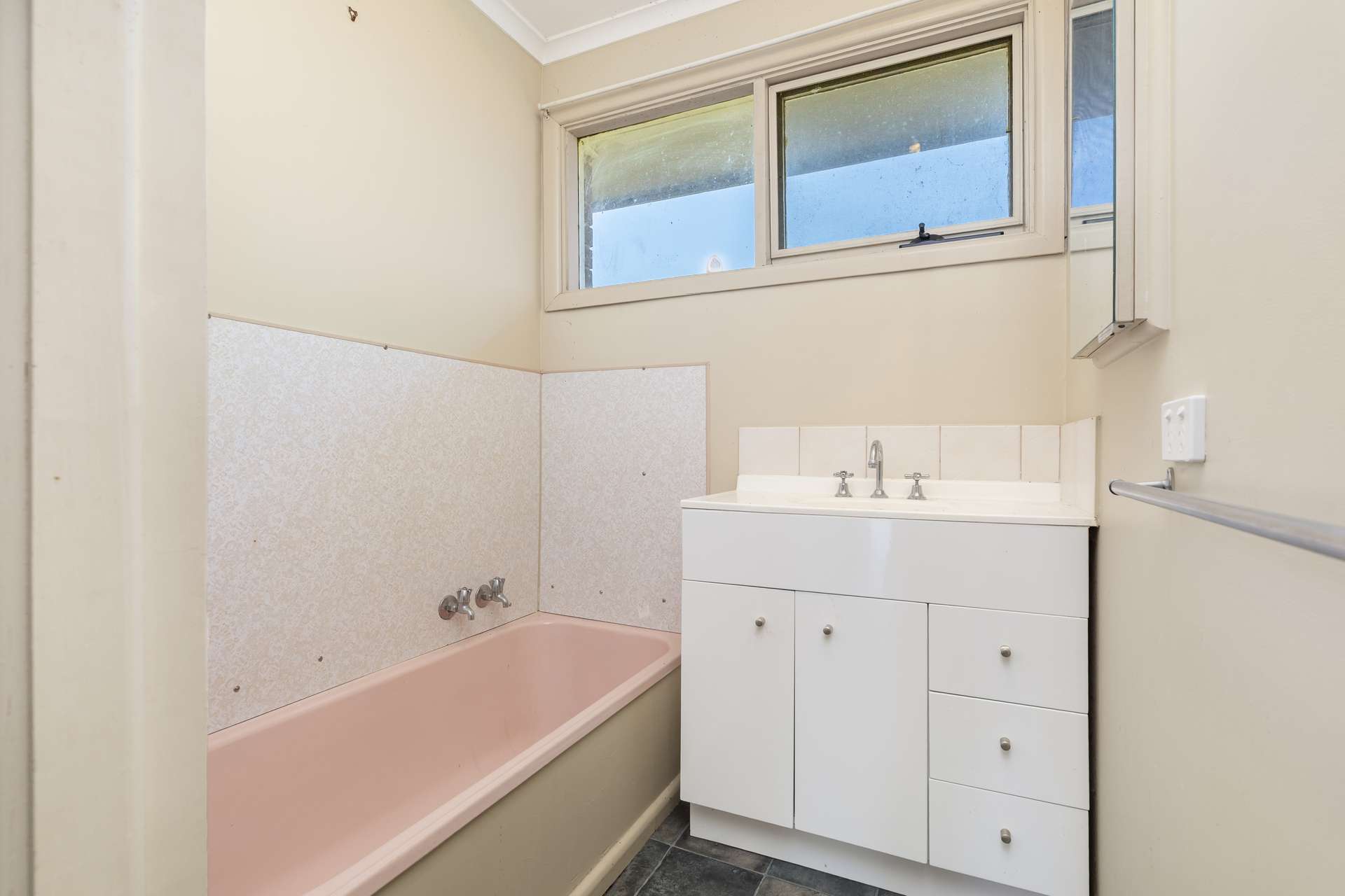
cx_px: 672
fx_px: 598
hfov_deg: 96.7
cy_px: 448
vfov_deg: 73.7
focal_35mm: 16
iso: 320
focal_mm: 16
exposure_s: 1/10
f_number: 7.1
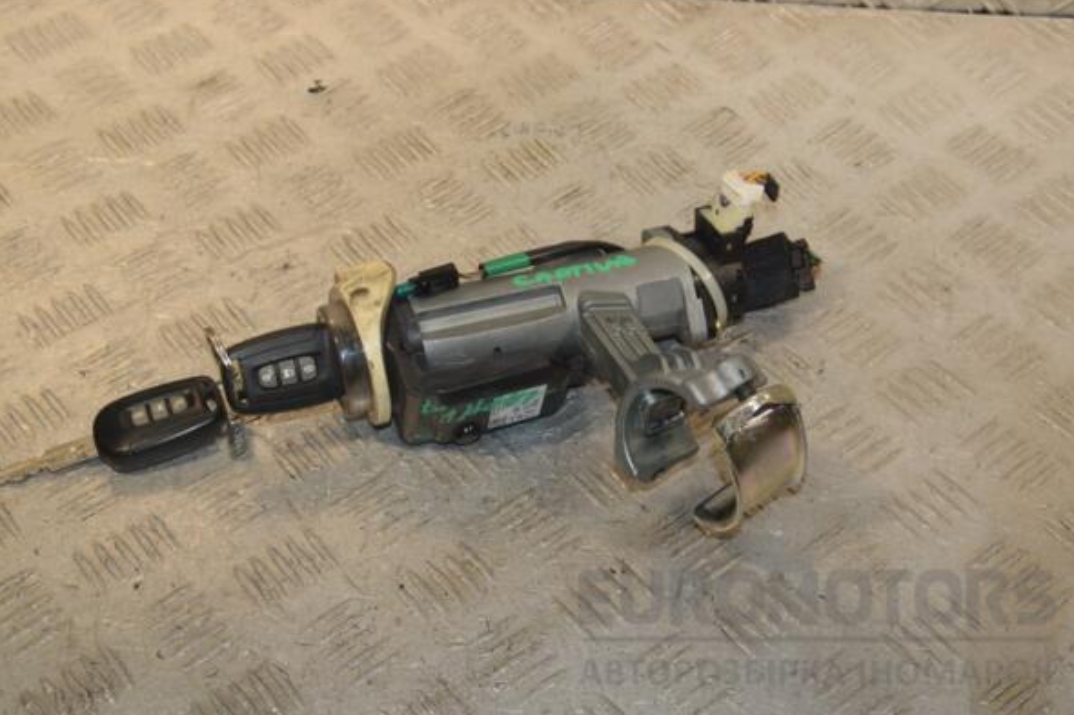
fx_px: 1819
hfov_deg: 32.9
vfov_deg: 22.2
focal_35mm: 61
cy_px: 355
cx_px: 544
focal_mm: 40
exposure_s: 1/200
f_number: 8
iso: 800
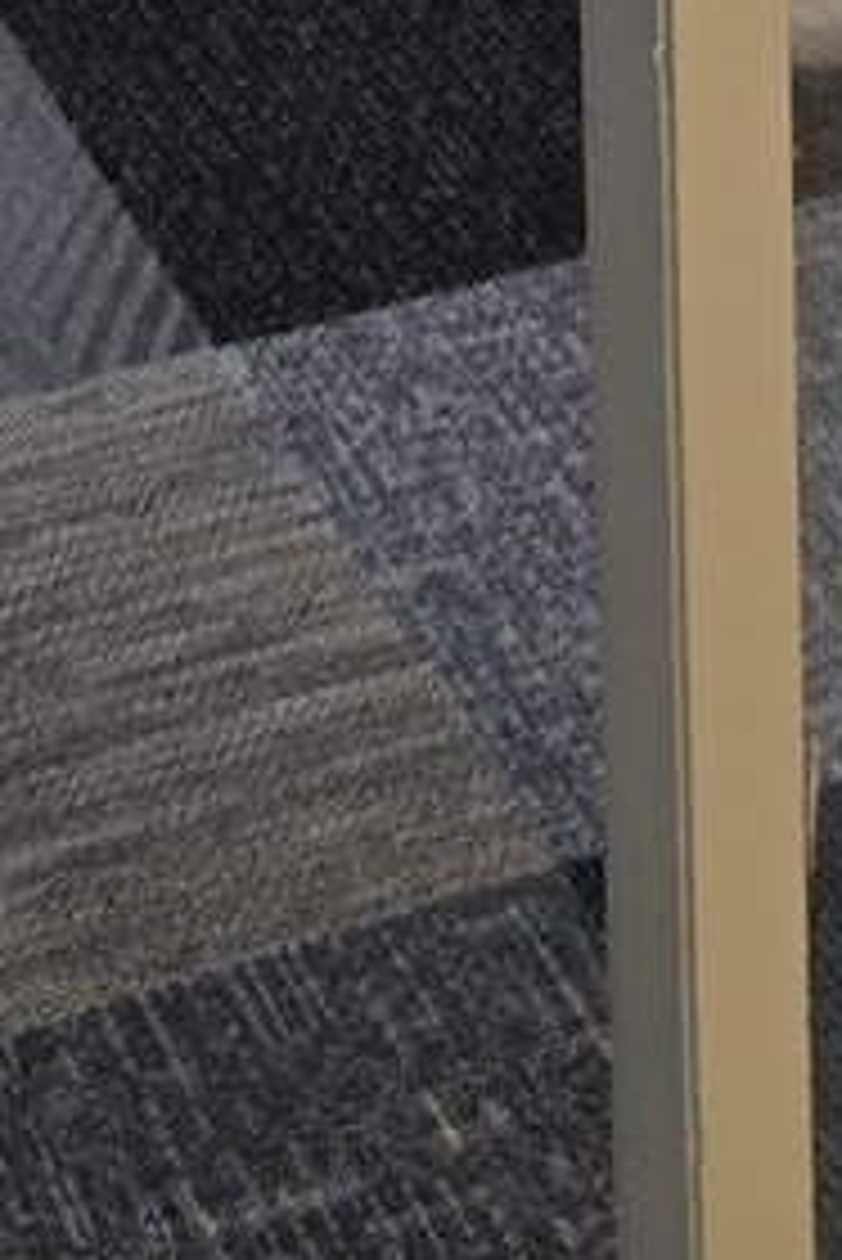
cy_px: -976
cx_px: 865
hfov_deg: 11.0
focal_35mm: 123
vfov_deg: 14.7
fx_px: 4310
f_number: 1.8
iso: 100
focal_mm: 5.4
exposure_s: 1/120
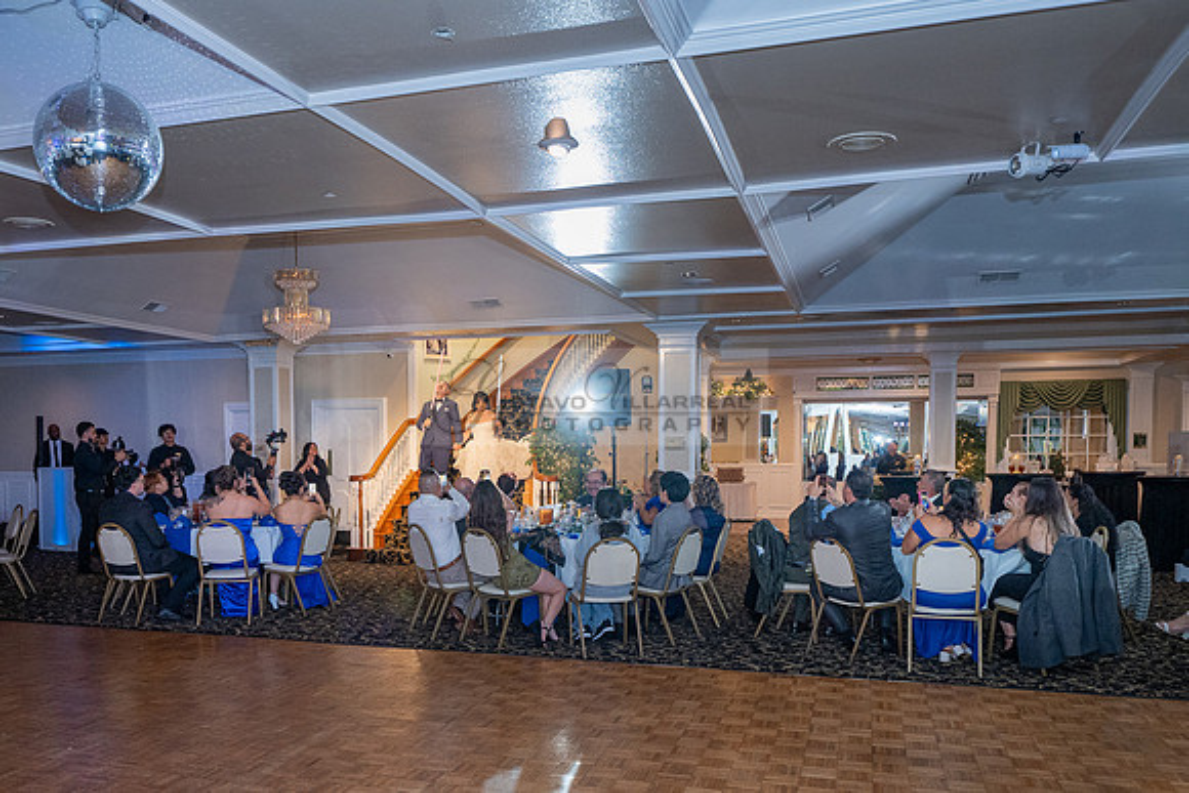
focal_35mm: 32
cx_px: 493
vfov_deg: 41.0
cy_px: 513
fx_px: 1049
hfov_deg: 58.7
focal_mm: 24
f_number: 2.8
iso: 2000
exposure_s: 1/200
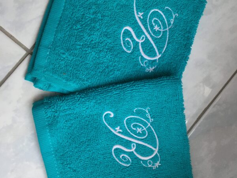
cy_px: 89
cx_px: 118
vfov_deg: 48.2
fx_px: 199
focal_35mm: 29
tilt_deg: -81.2
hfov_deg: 61.7
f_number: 2.2
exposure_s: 1/33
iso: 100
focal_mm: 4.15
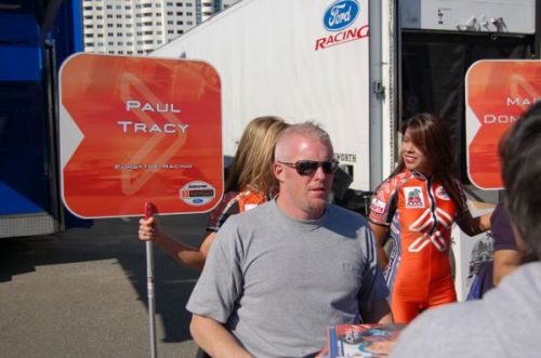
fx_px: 630
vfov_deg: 31.7
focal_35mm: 42
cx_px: 270
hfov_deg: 46.5
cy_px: 179
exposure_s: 1/2000
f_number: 4.2
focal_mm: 28
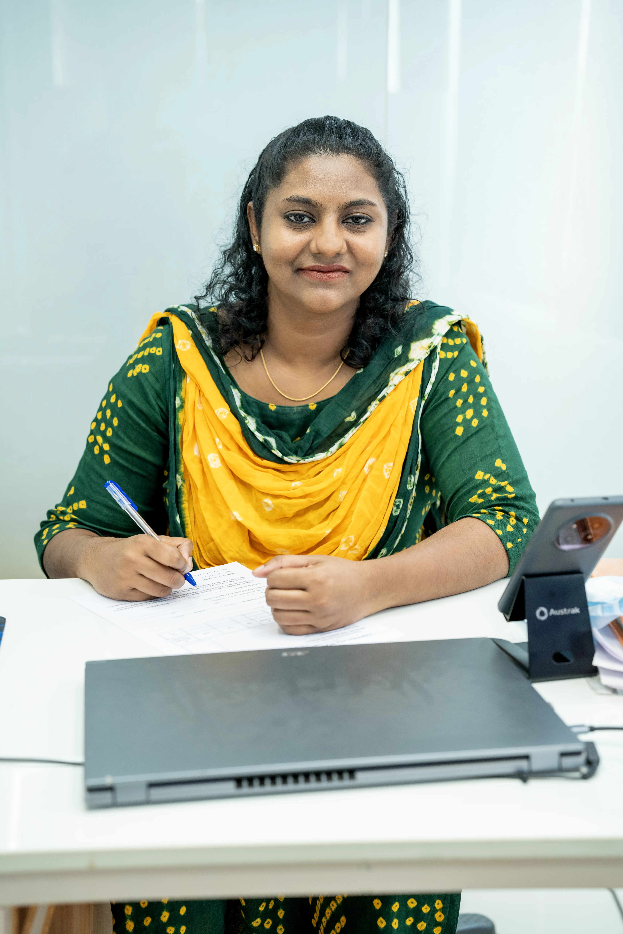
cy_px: 467
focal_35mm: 50
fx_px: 1298
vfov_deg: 39.6
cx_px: 312
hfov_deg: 27.0
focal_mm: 50
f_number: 3.5
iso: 1250
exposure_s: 1/125
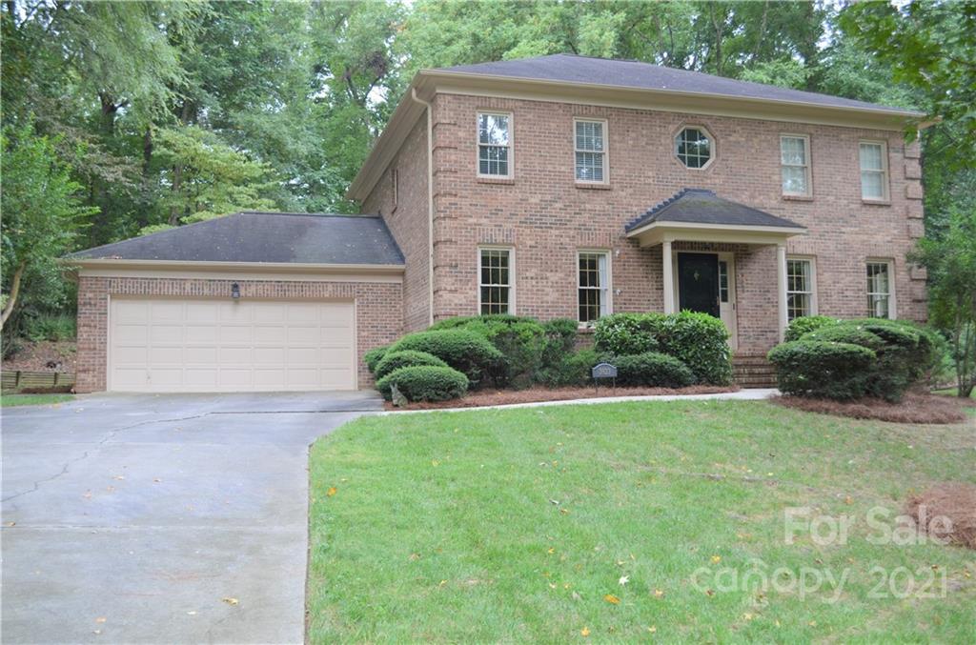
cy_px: 322
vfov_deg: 36.7
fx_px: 973
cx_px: 488
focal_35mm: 36
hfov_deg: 53.3
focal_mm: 24
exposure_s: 1/80
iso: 400
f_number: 4.5
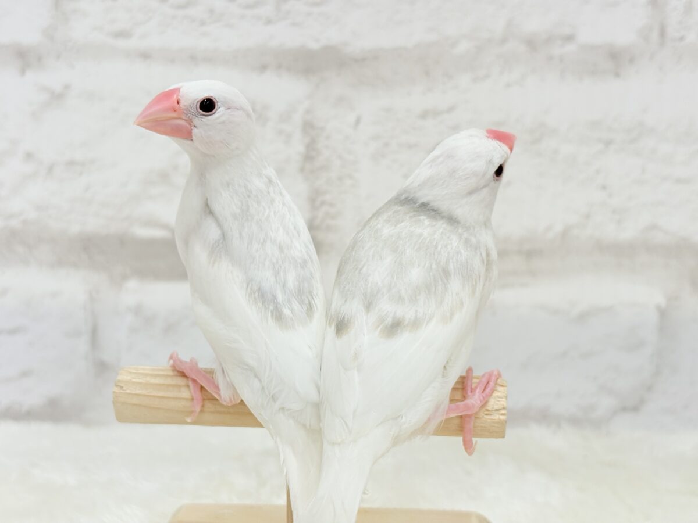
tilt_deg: -8.6
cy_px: 262
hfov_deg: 36.8
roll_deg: -0.1
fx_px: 1049
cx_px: 349
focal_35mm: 52
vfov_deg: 28.0
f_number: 1.6
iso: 50
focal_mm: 5.96
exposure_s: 1/100
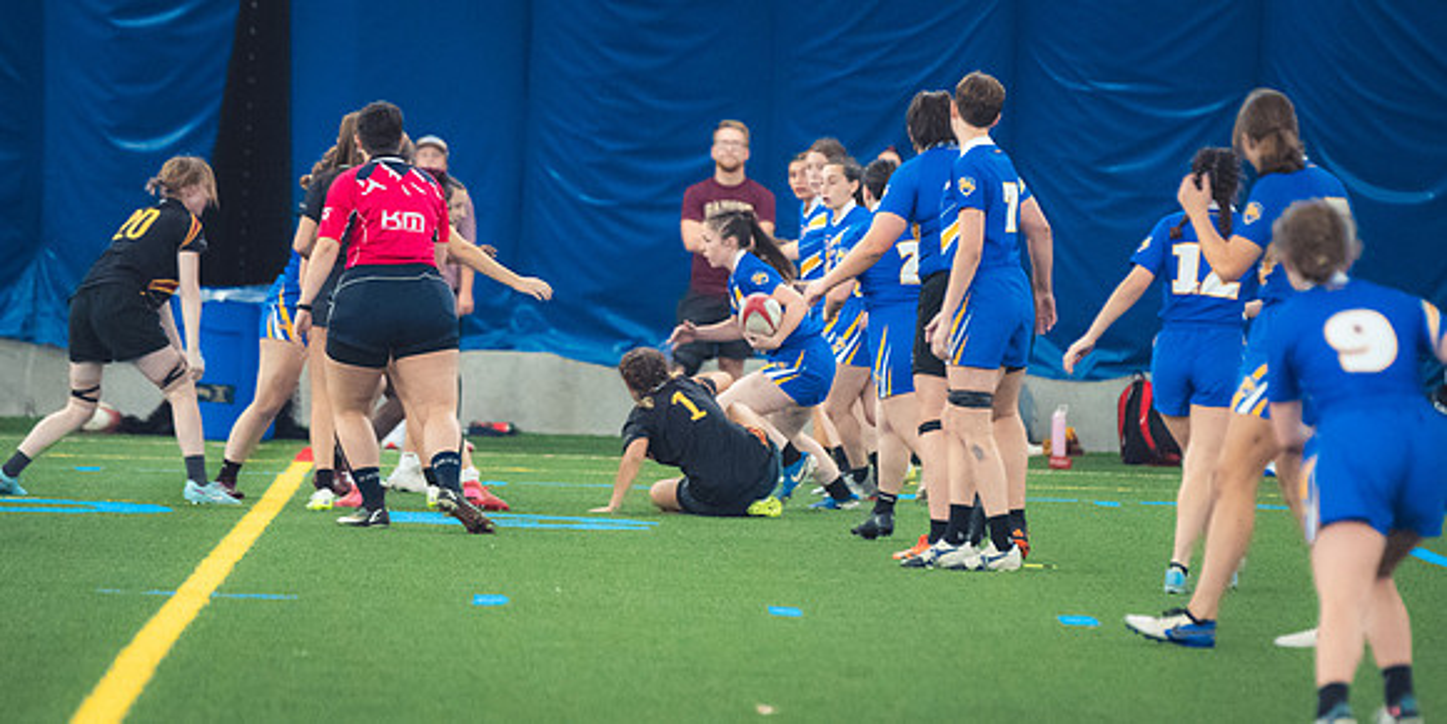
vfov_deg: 3.2
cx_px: 727
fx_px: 12751
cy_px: 268
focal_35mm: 341
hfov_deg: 6.5
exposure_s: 1/320
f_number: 2.8
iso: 5600
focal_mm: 200
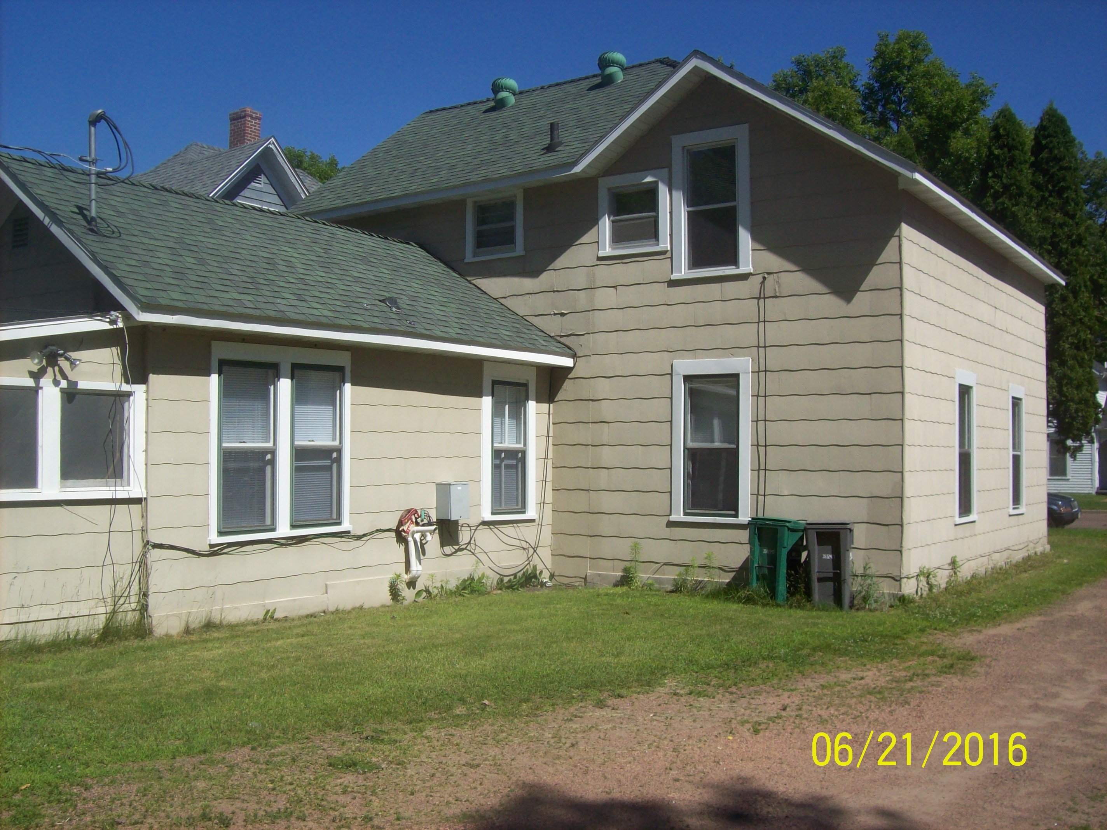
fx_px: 1151
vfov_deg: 39.6
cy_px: 415
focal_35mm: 36
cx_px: 554
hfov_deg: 51.4
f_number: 4.8
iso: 80
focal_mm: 6
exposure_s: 1/839
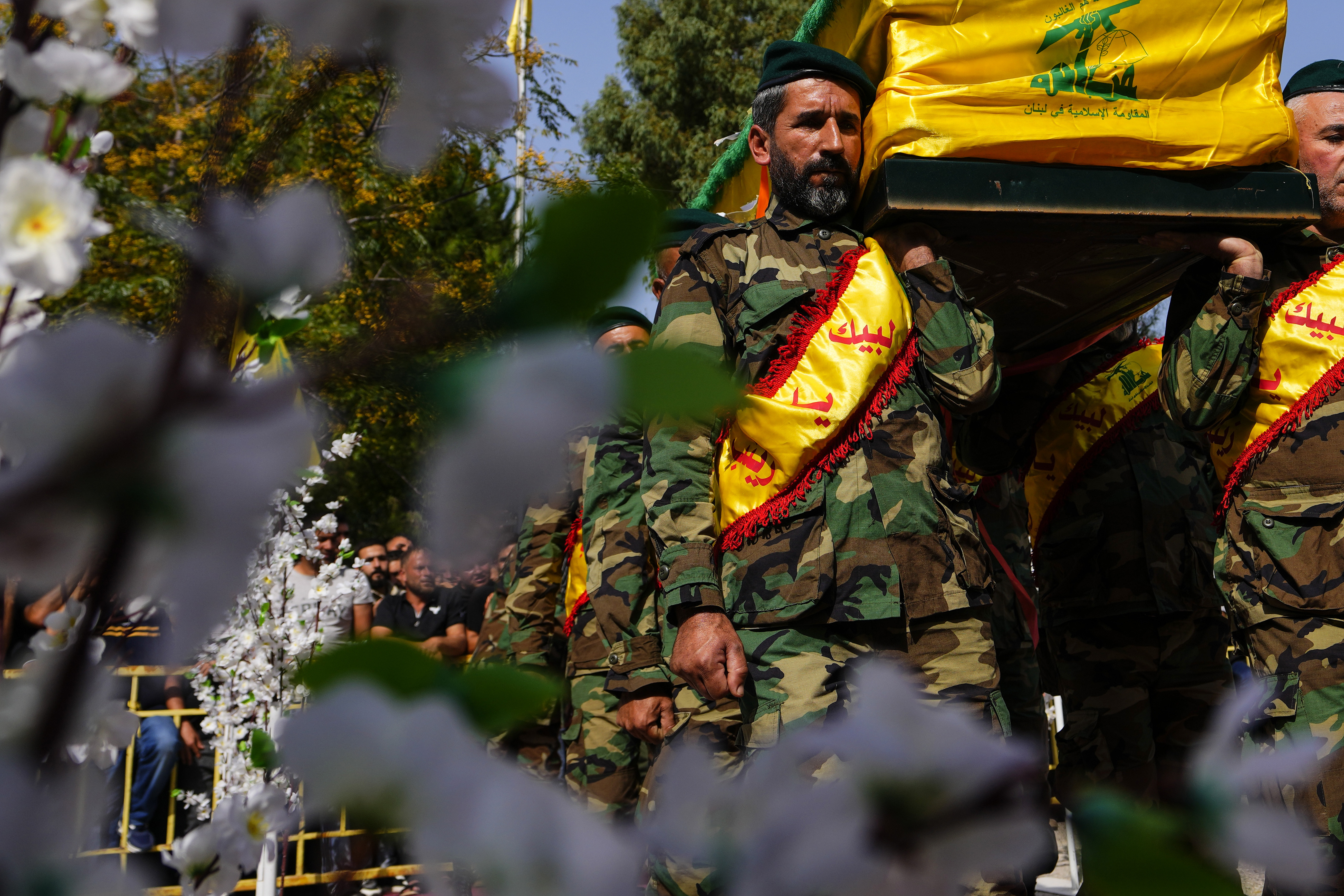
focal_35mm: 33
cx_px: 764
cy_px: 161
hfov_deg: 57.0
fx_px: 1232
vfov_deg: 38.3
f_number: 4
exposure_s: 1/2000
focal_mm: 20
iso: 125
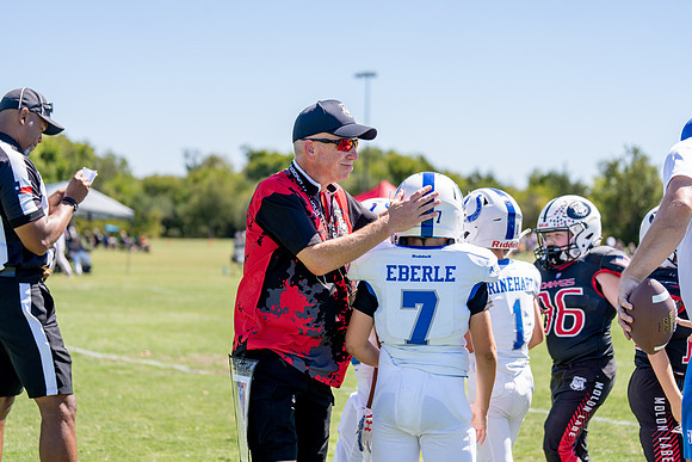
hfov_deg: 28.4
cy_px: 231
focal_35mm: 71
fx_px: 1369
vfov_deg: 19.1
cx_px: 346
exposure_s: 1/1000
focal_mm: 70
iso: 100
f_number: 2.8
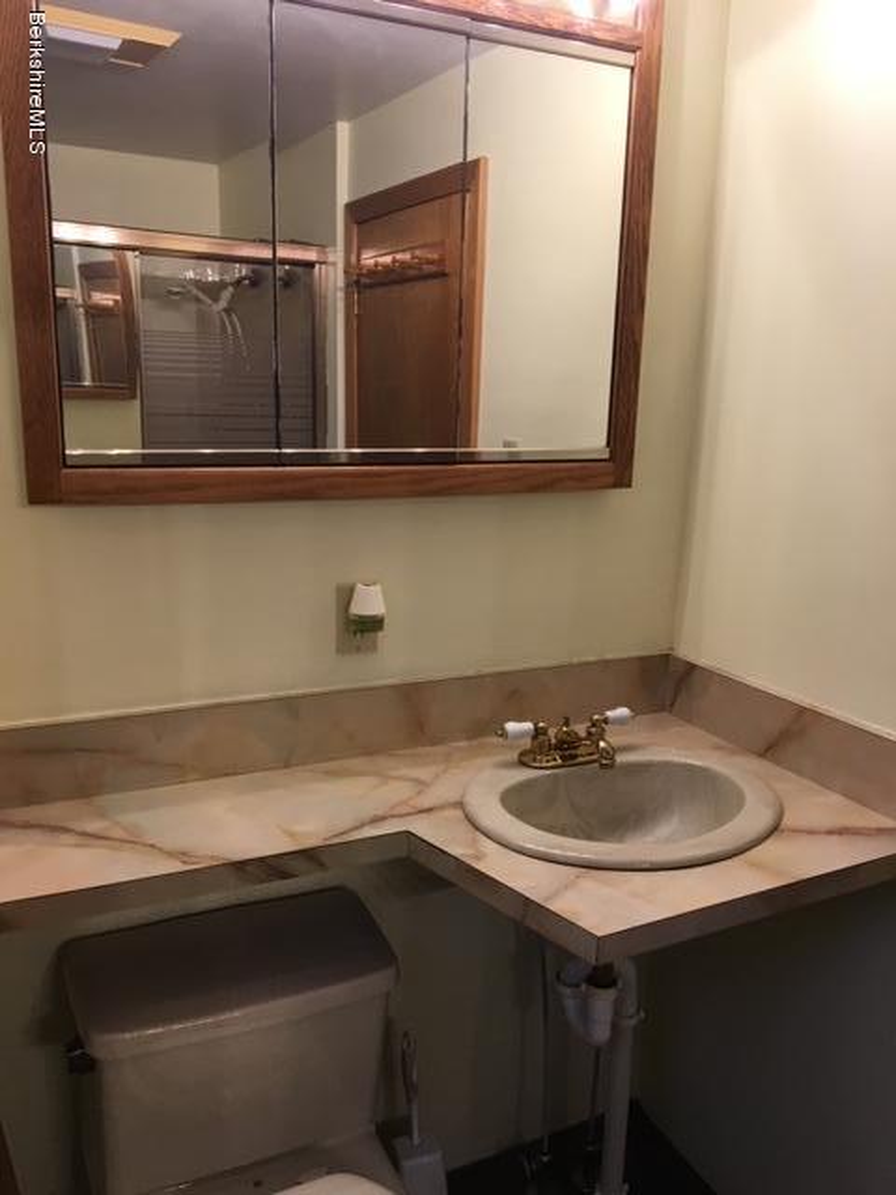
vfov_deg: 61.7
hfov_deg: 48.2
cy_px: 598
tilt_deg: -13.9
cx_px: 448
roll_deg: -2.1
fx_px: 1001
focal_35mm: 29
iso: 32
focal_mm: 4.15
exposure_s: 1/30
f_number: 2.2
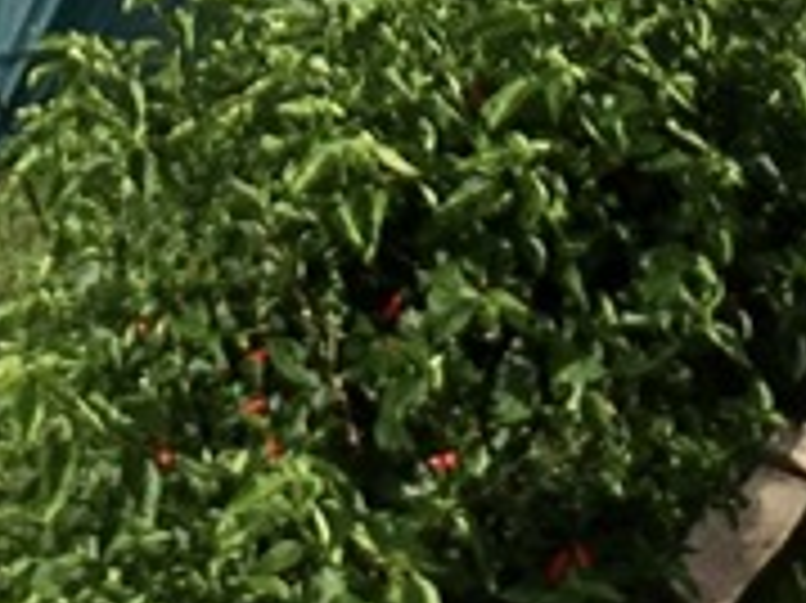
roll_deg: +2.3
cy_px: -1089
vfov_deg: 6.6
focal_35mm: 207
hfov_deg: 9.6
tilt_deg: -4.9
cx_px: 257
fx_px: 4817
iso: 25
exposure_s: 1/1923
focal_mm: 4.15
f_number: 2.2
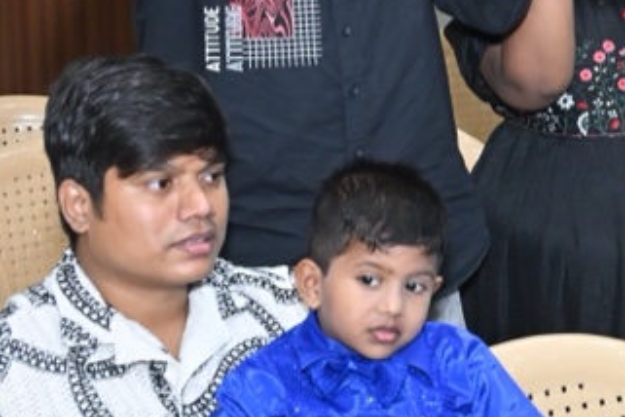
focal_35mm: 134
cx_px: 892
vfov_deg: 10.0
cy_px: -187
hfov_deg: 14.4
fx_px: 2326
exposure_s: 1/160
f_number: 7.1
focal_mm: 43
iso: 3200
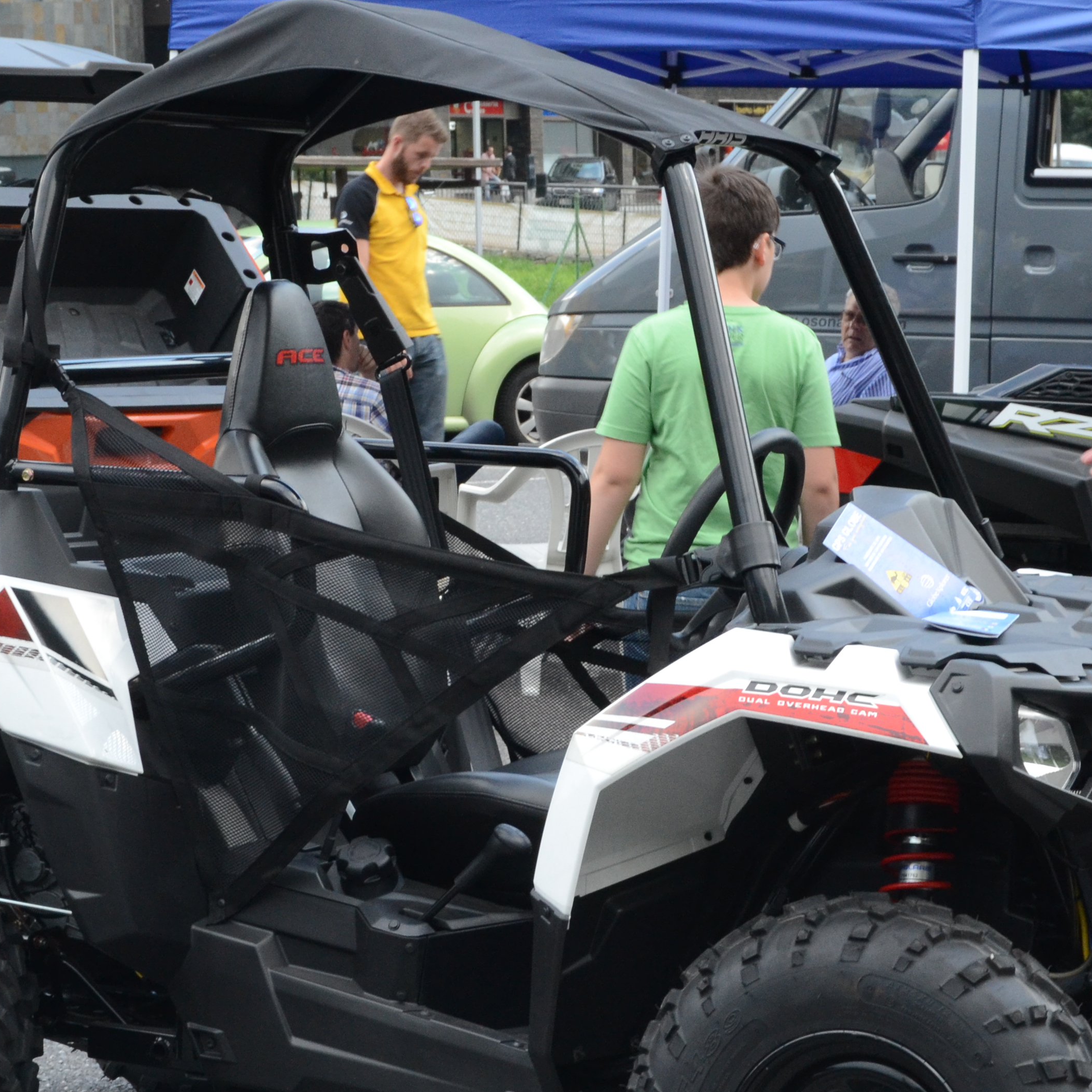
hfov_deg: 15.7
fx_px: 3962
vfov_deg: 15.7
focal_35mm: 111
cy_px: 640
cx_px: 579
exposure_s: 1/80
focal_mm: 40
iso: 800
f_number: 11
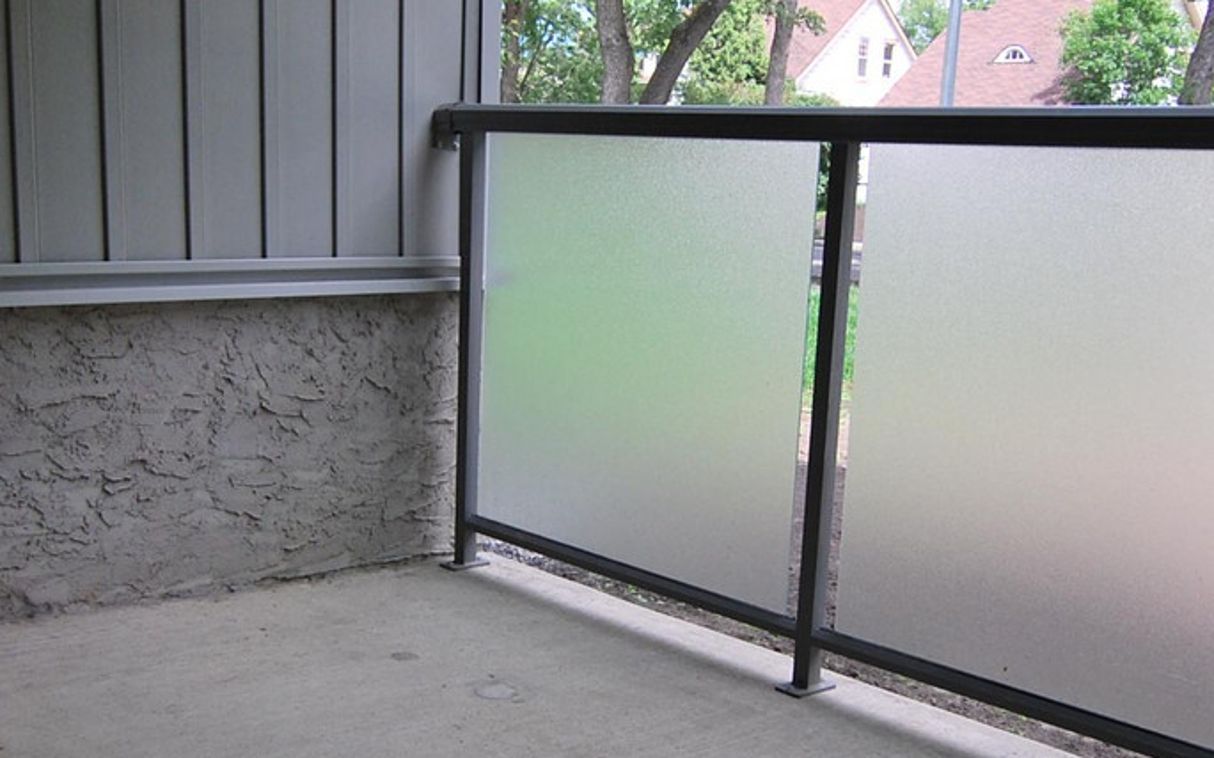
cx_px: 586
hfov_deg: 46.9
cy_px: 481
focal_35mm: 42
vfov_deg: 30.2
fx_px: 1398
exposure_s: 1/160
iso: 100
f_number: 6.3
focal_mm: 11
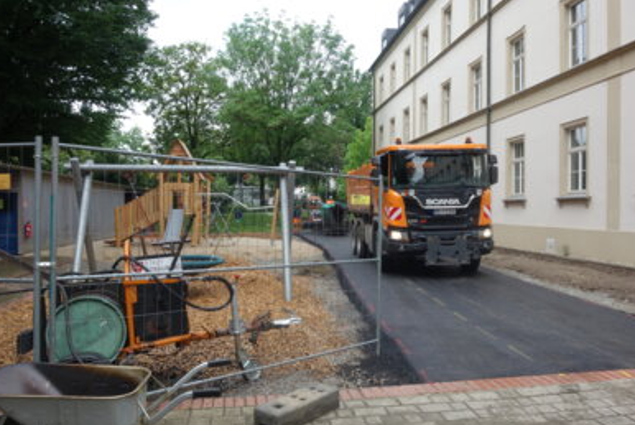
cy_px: 218
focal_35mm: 29
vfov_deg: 45.0
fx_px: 512
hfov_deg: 63.6
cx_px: 309
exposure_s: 1/30
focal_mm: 10.4
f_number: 11
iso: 125
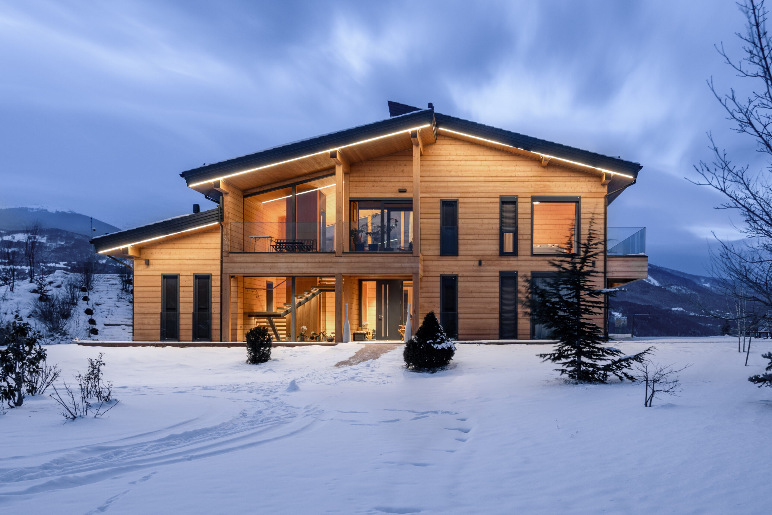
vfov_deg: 40.0
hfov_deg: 57.2
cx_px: 386
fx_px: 708
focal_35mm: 33
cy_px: 258
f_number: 8
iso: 200
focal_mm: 22
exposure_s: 3.2
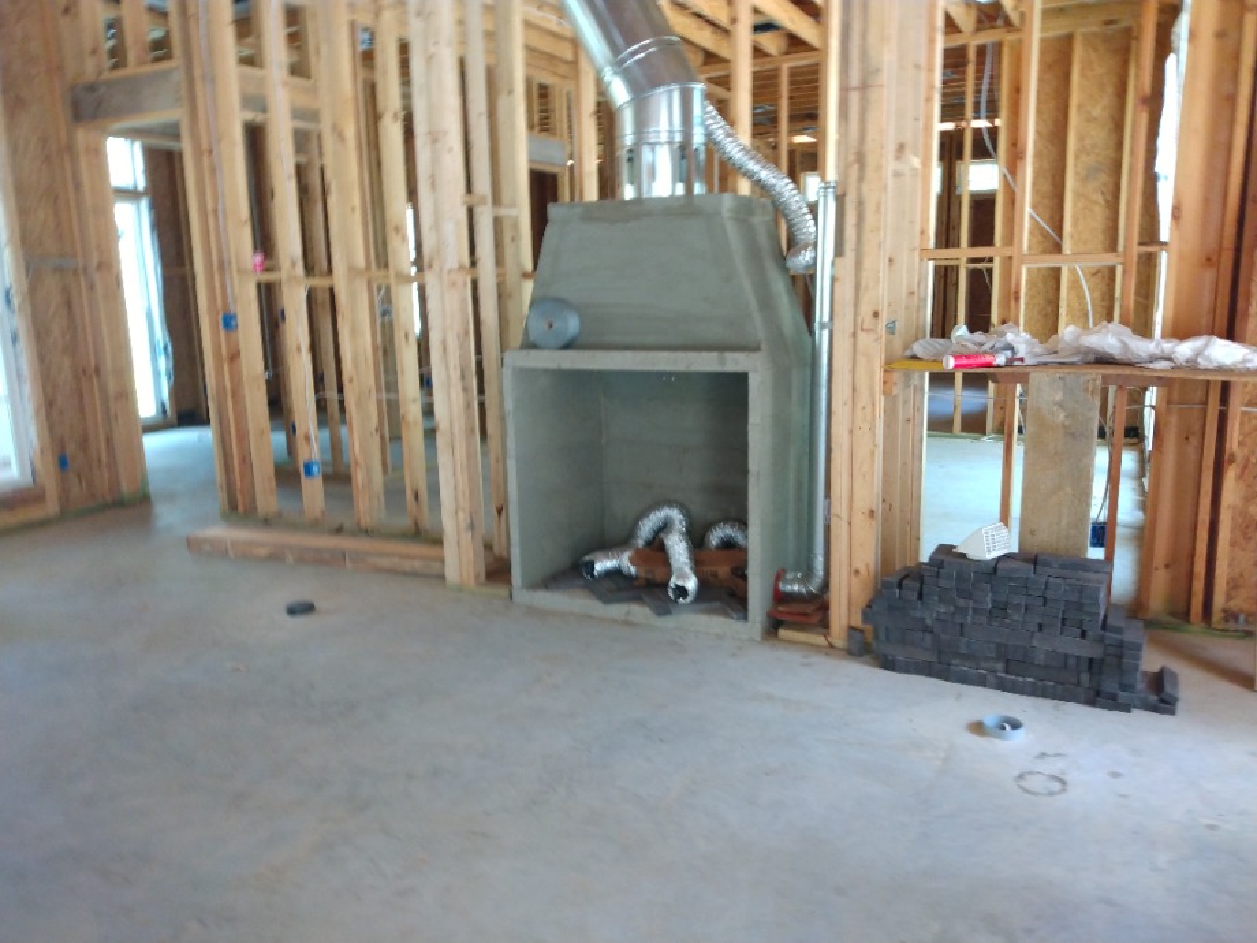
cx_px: 628
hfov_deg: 81.7
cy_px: 472
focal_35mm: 20
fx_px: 726
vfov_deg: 66.0
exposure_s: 1/30
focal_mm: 3.54
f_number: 2
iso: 347
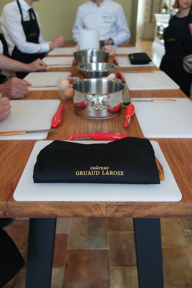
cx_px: 96
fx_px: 240
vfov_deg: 61.9
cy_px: 144
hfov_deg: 43.6
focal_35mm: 30
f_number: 3.5
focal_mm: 20
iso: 200
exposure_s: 1/50
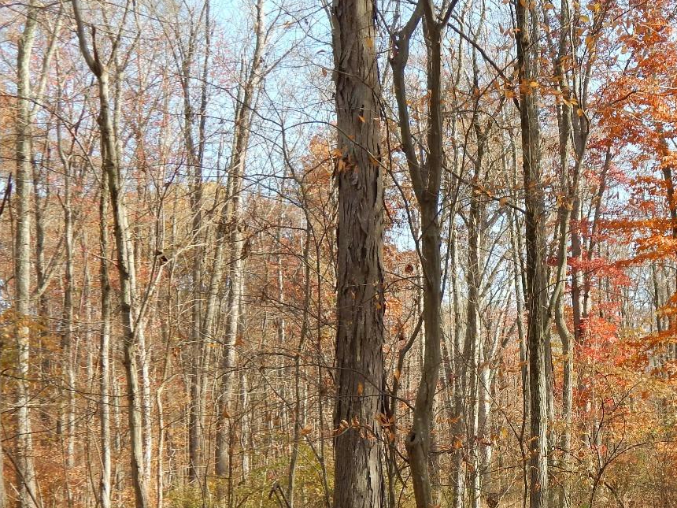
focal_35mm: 72
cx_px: 566
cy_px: 422
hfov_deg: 26.4
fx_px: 1408
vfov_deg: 20.2
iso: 125
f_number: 3.6
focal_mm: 7.7
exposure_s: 1/200
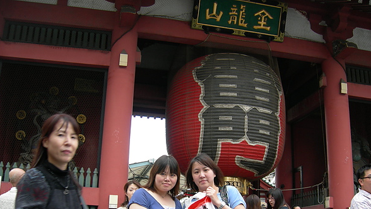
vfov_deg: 29.5
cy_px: 141
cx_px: 183
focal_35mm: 40
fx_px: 394
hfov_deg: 50.5
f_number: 3
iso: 64
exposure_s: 1/57
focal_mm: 7.5
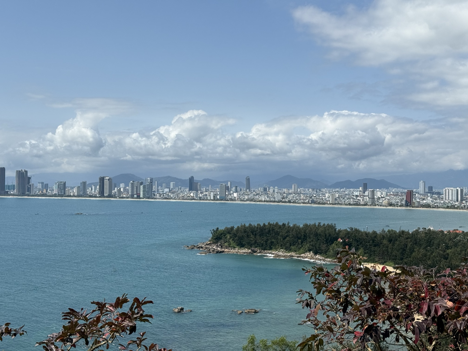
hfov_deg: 39.7
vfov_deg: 30.3
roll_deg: -0.9
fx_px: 649
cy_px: 176
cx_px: 234
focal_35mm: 48
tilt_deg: +1.9
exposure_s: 1/7874
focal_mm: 6.76
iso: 64
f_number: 1.78
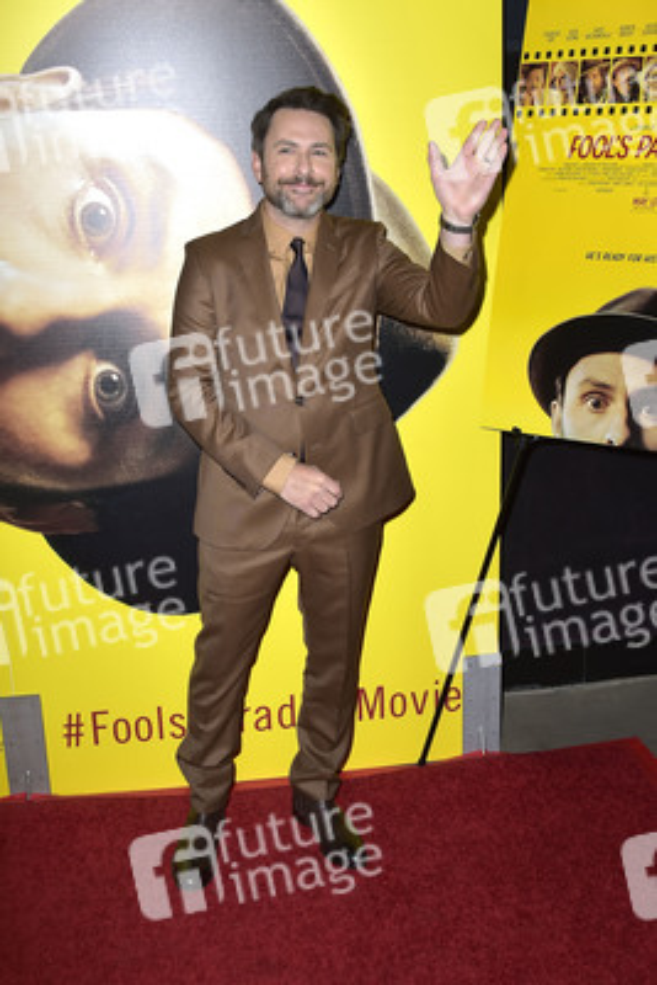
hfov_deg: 41.1
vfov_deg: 58.7
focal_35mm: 32
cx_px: 328
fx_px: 875
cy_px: 492
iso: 250
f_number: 6.3
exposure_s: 1/250
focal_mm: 32
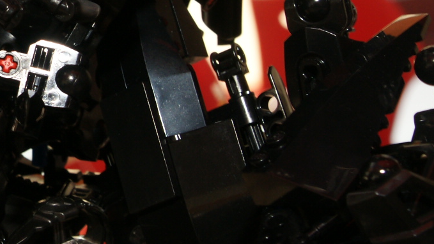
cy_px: -2
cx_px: -167
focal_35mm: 148
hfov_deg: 13.8
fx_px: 1703
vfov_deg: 8.2
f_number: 7.1
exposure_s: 1/100
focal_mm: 30
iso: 400
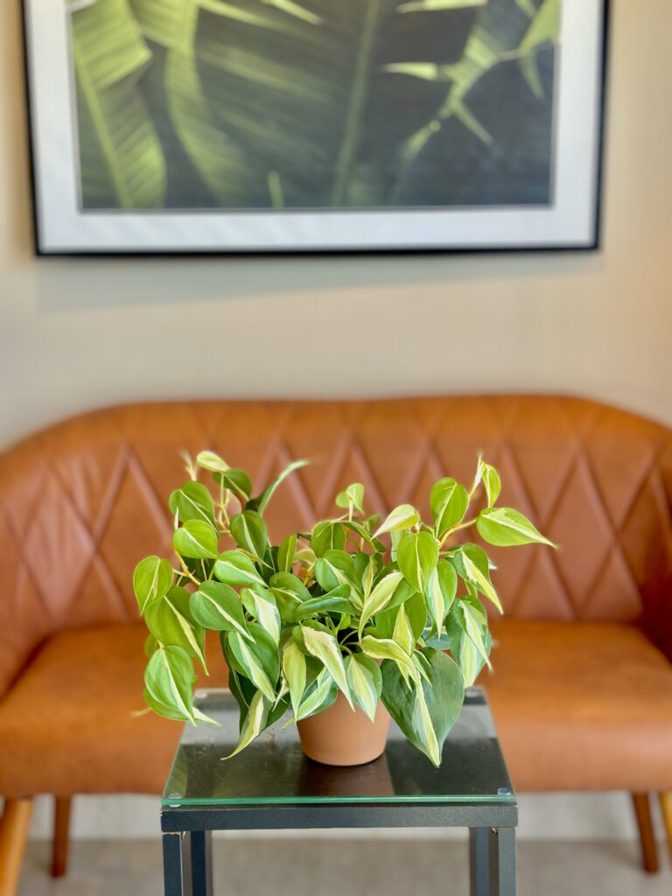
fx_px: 1242
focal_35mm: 48
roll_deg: +0.1
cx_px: 336
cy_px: 448
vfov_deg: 39.7
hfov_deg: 30.3
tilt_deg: -10.9
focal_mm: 6.86
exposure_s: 1/170
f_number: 1.78
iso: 100
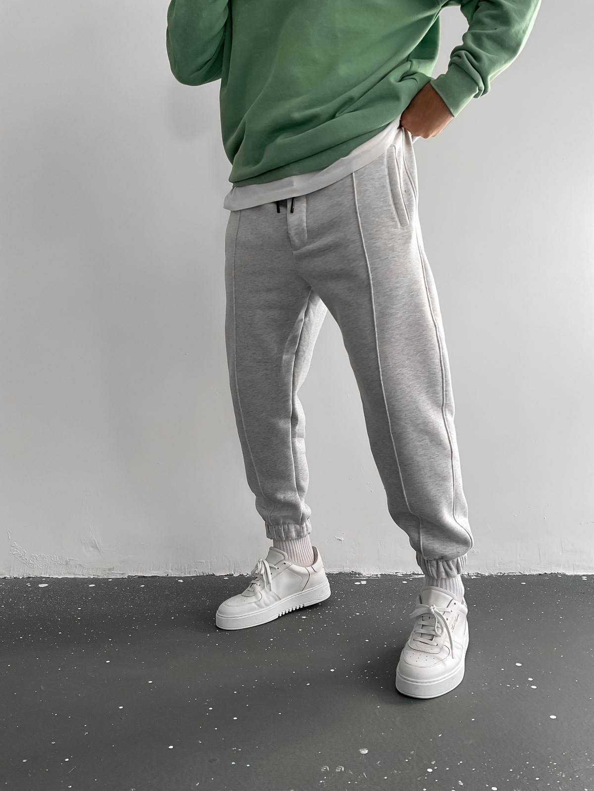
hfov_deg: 48.2
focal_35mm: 29
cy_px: 396
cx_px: 297
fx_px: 664
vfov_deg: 61.7
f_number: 1.8
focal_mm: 3
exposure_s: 1/120
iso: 50
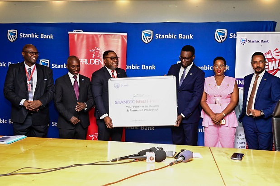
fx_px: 288
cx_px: 140
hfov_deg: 51.9
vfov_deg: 35.9
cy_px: 93
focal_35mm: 37
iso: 10000
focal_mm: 37
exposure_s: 1/80
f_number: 18
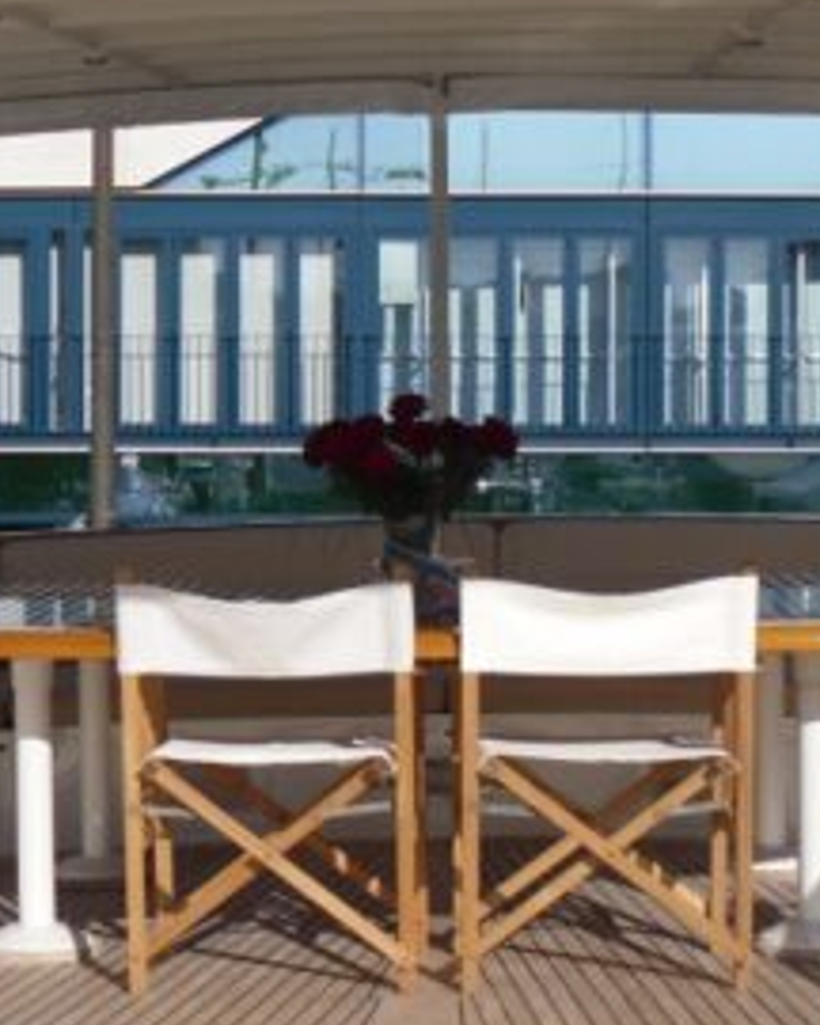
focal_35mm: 97
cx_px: 323
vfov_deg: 19.7
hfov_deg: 15.9
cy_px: 588
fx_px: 2943
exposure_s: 1/291
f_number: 7.6
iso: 80
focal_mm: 6.3
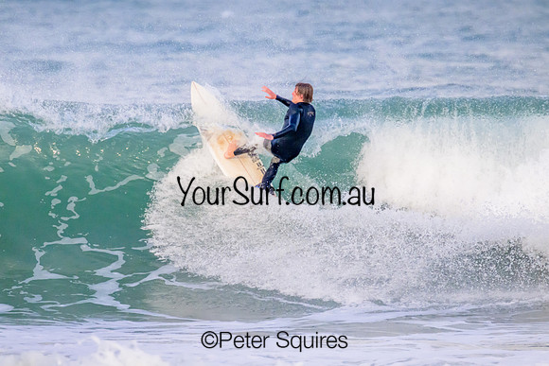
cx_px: 274
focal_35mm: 835
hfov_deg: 2.5
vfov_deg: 1.6
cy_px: 183
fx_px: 12742
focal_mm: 800
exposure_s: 1/2000
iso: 5000
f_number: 11
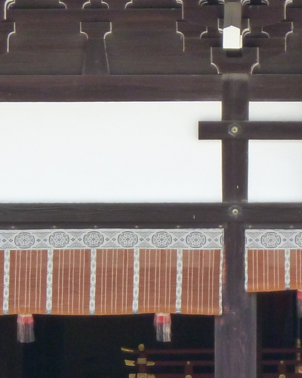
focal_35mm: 543
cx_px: 339
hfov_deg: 2.8
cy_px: 365
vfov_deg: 3.6
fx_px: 6068
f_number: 4.5
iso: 250
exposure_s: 1/200
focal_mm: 32.1
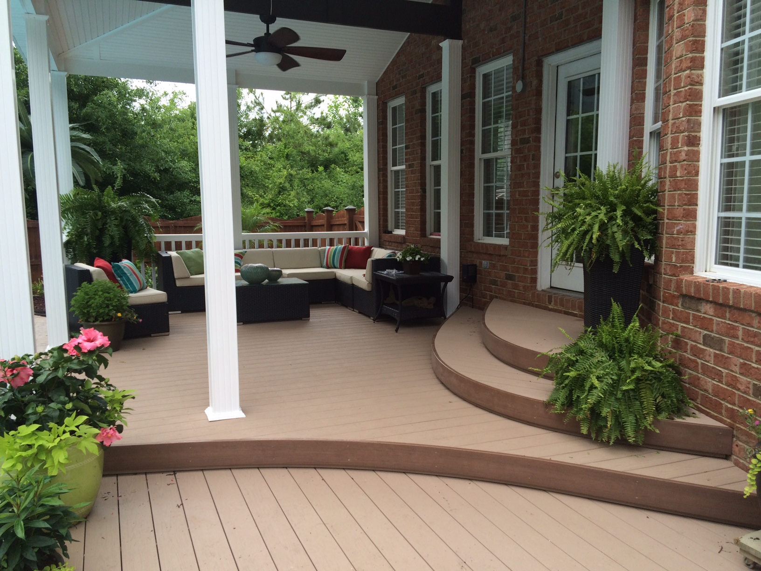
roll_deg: +0.1
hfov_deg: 61.7
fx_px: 638
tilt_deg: -7.8
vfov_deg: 48.2
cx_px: 380
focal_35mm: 29
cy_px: 286
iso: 32
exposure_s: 1/197
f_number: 2.2
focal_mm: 4.15
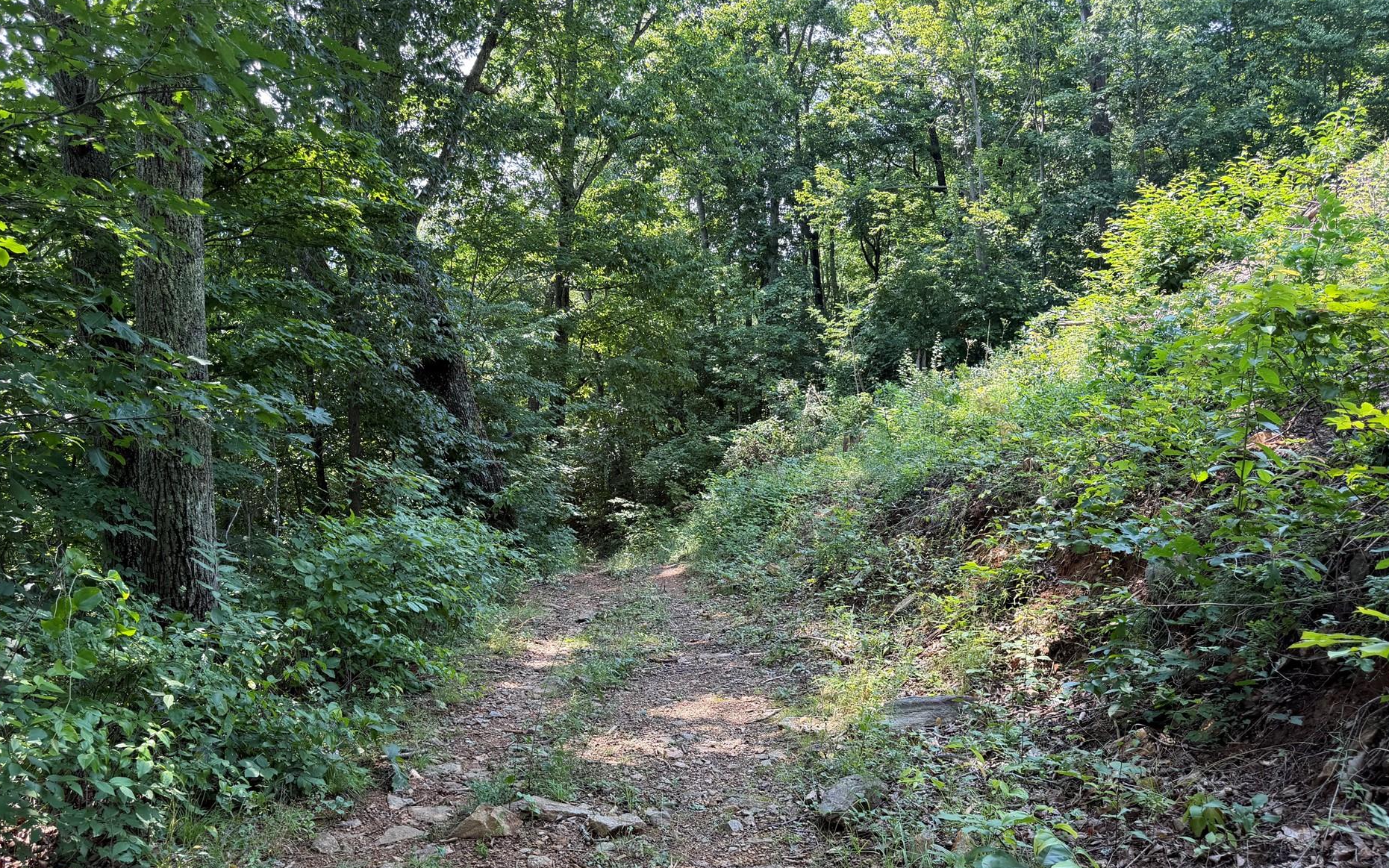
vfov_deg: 44.4
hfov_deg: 66.4
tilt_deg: -5.9
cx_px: 646
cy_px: 491
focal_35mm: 28
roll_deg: +0.6
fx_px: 1060
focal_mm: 6.76
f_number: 1.78
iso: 64
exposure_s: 1/215
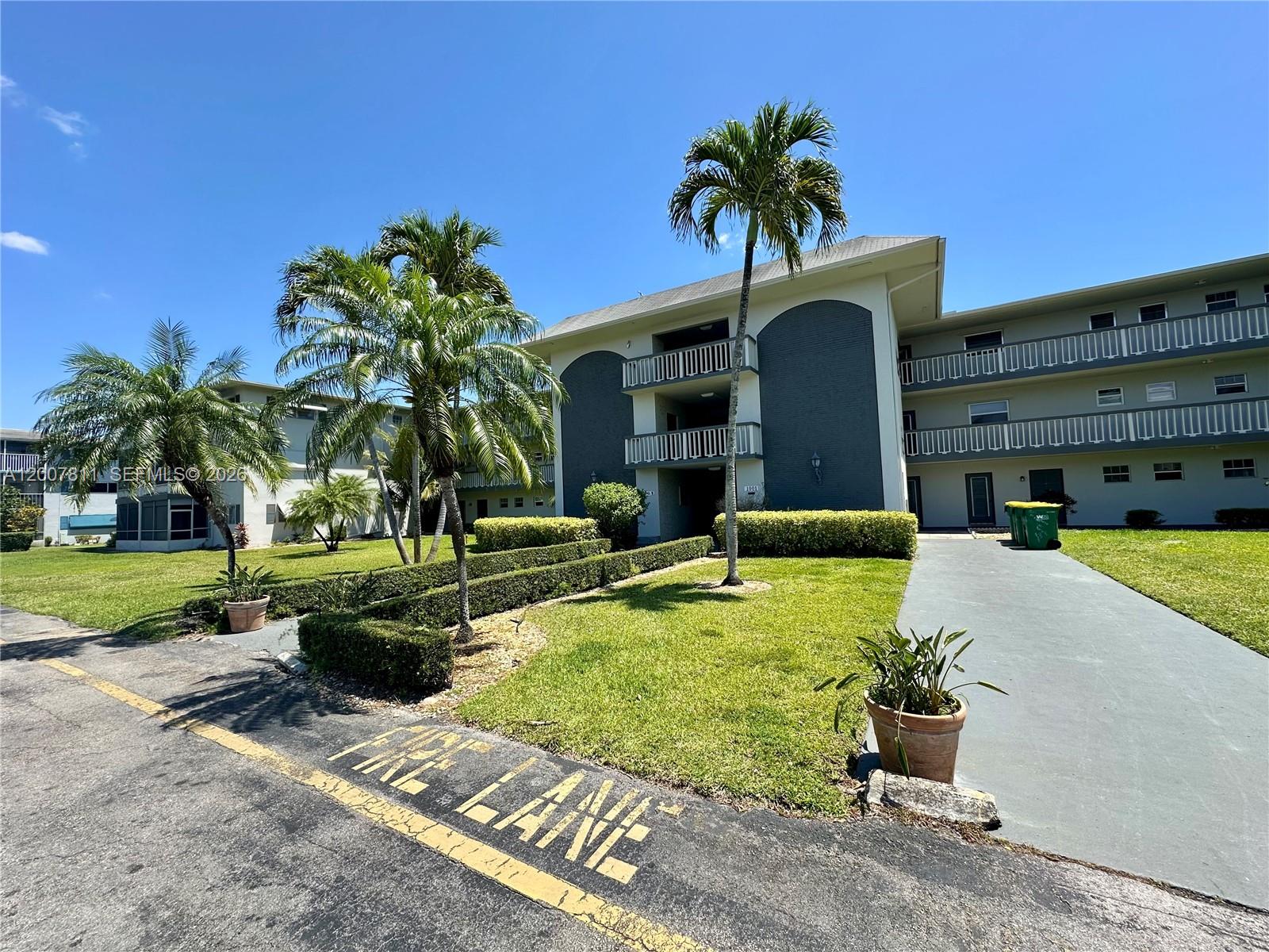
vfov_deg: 85.7
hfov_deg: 102.1
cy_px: 476
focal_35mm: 14
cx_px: 634
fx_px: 513
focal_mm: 2.22
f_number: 2.2
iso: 40
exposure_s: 1/1052
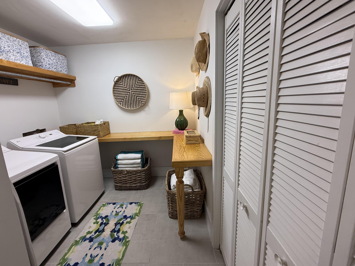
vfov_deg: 81.7
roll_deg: +2.1
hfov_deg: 98.2
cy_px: 128
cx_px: 173
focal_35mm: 15
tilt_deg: -9.6
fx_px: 154
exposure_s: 1/120
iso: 125
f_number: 2.2
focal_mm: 2.22
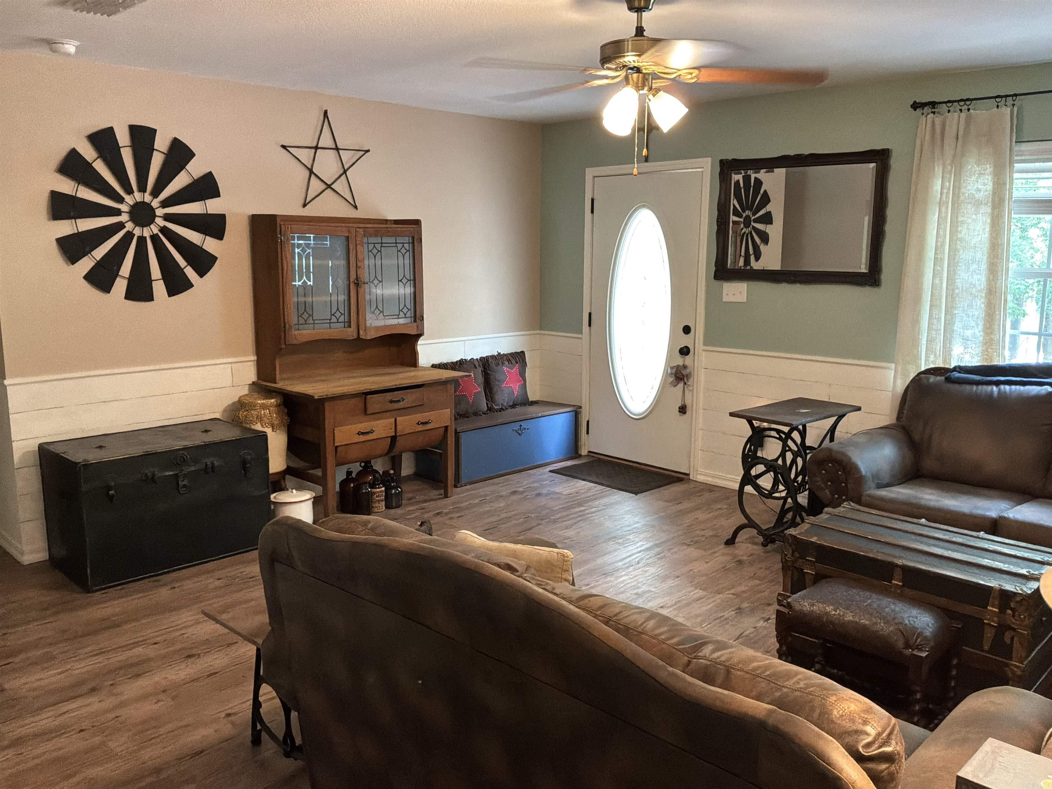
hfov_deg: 63.4
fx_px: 851
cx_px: 526
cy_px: 394
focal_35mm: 28
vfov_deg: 49.7
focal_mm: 3
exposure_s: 1/40
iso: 320
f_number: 1.8
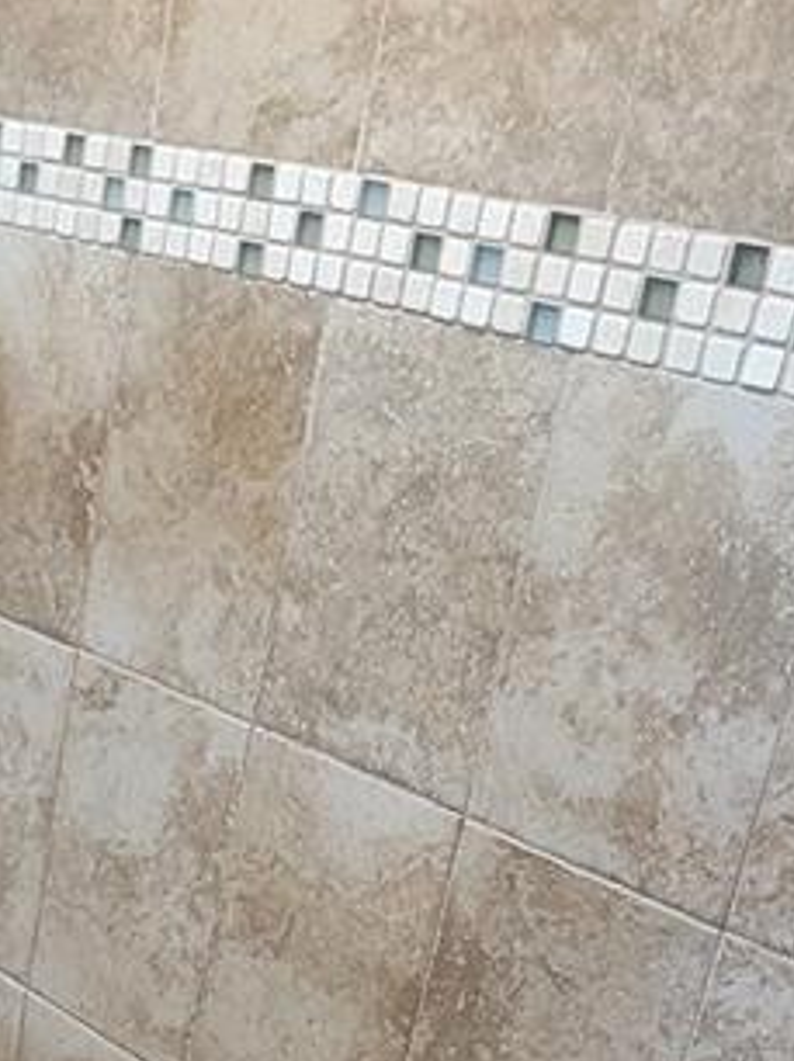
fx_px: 1562
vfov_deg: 35.5
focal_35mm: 51
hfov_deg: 28.5
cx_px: 336
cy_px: 936
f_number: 2.2
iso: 320
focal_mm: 2.2
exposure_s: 1/40
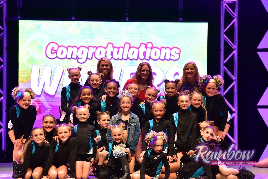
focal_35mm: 135
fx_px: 1004
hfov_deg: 15.2
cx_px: 134
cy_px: 90
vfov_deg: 10.1
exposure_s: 1/800
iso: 5000
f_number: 4
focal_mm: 135
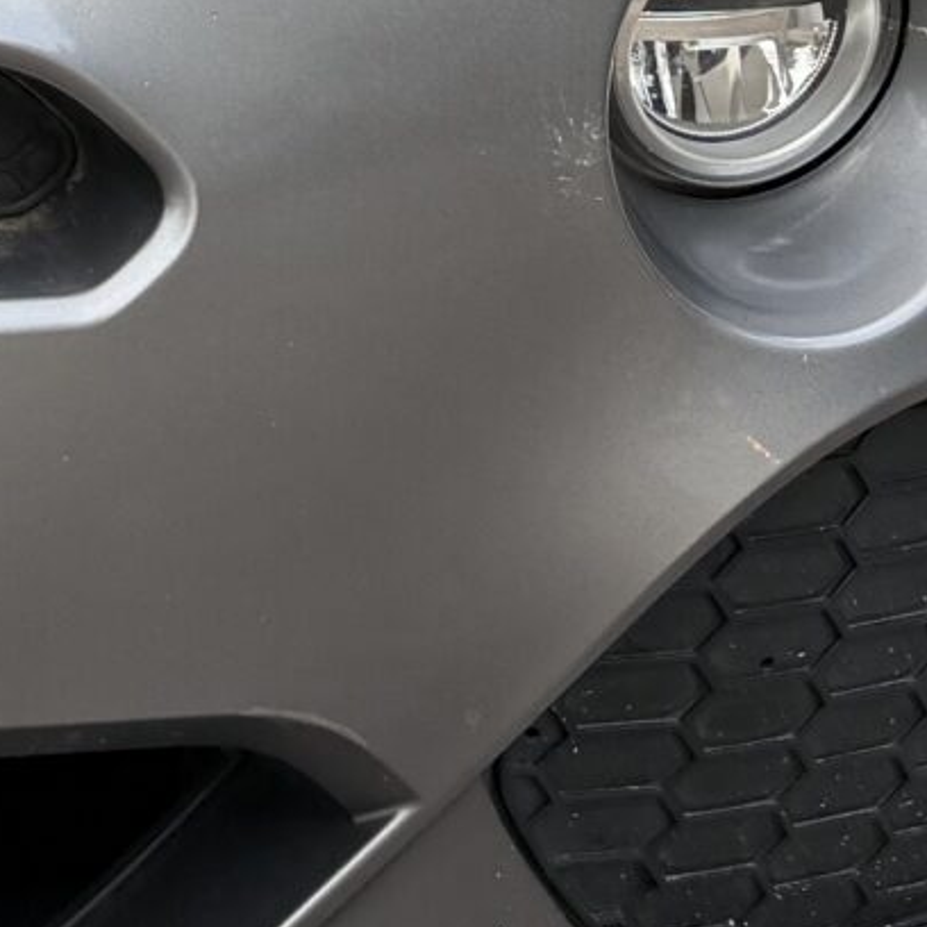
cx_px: -1216
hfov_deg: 11.2
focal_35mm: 133
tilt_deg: -4.4
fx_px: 4030
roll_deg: -0.2
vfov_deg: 12.3
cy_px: -591
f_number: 1.78
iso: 100
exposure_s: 1/251
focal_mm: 6.76
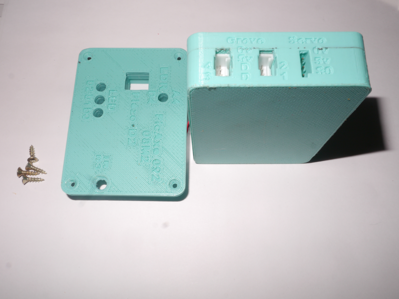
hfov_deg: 56.8
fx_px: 369
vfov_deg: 44.2
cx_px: 200
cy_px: 150
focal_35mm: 32
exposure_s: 1/60
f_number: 22
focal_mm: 16
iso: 160
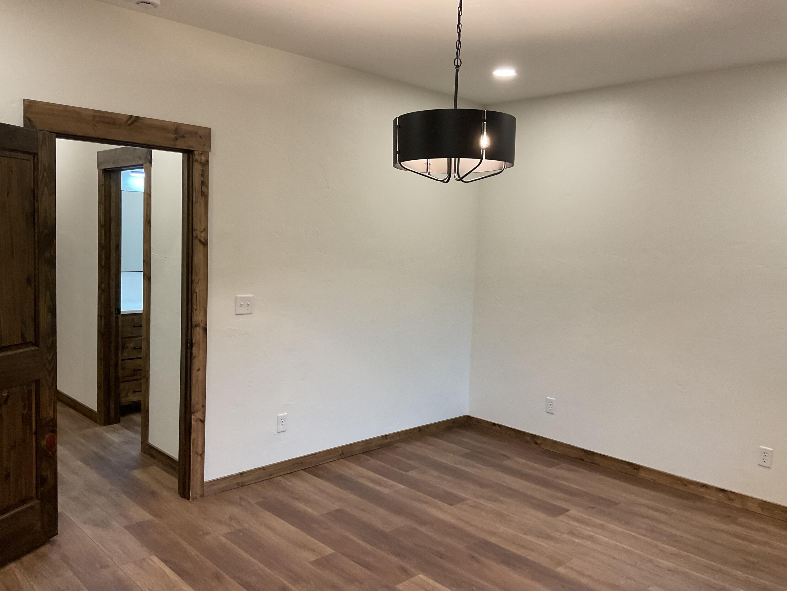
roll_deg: -1.7
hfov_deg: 61.7
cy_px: 296
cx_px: 394
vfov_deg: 48.2
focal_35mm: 29
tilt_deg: -4.3
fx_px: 659
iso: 64
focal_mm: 3
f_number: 1.8
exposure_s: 1/60
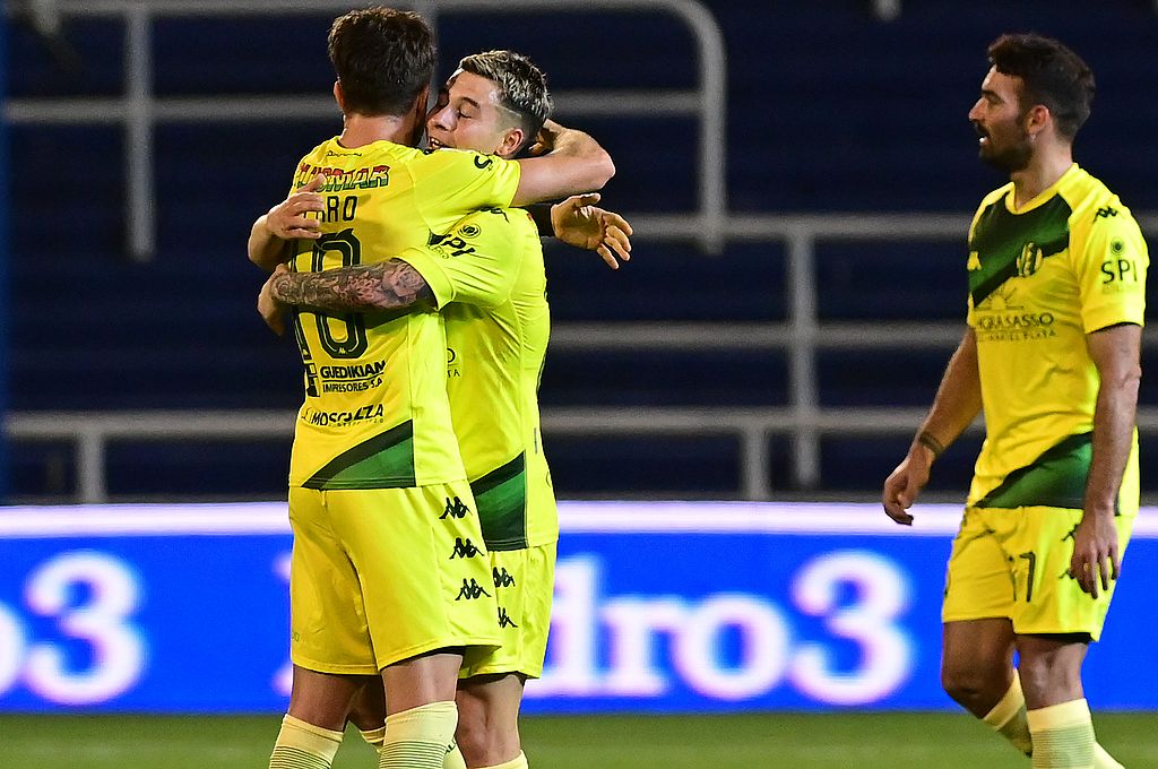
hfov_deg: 6.9
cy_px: 384
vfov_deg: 4.6
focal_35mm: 300
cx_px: 579
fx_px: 9638
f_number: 4
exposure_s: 1/1000
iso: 5000
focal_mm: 300
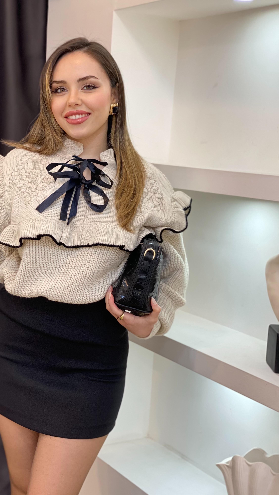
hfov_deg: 21.0
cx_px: 100
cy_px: 248
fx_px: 750
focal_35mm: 57
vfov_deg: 36.6
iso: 100
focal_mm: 6
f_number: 2
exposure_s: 1/100
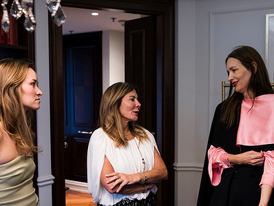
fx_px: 388
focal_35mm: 49
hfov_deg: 38.7
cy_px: 129
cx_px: 167
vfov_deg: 29.6
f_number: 3.2
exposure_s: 1/125
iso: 1800
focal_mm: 35
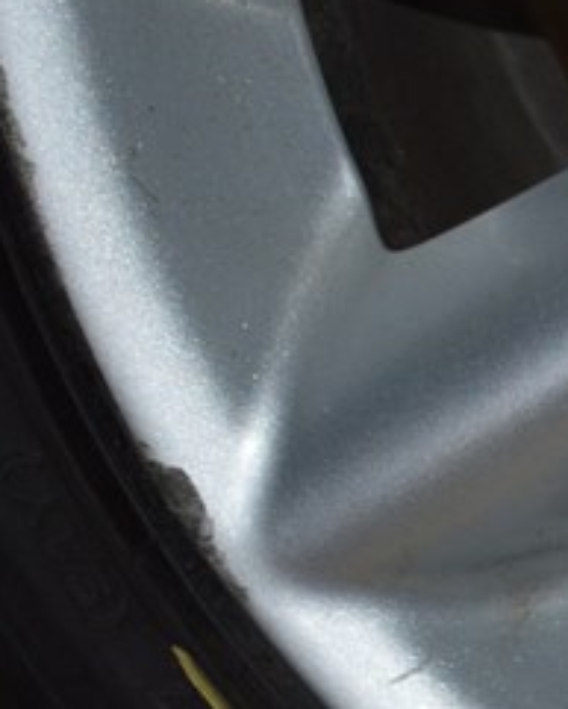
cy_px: 634
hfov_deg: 5.1
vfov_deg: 6.5
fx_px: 6279
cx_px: 1077
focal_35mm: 299
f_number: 5.6
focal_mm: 50
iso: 720
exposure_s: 1/60
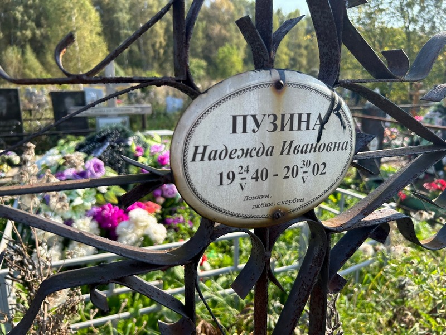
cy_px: 168
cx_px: 223
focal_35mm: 26
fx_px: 335
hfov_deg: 67.3
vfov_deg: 53.1
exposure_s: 1/1209
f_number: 1.5
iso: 50
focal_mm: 5.7
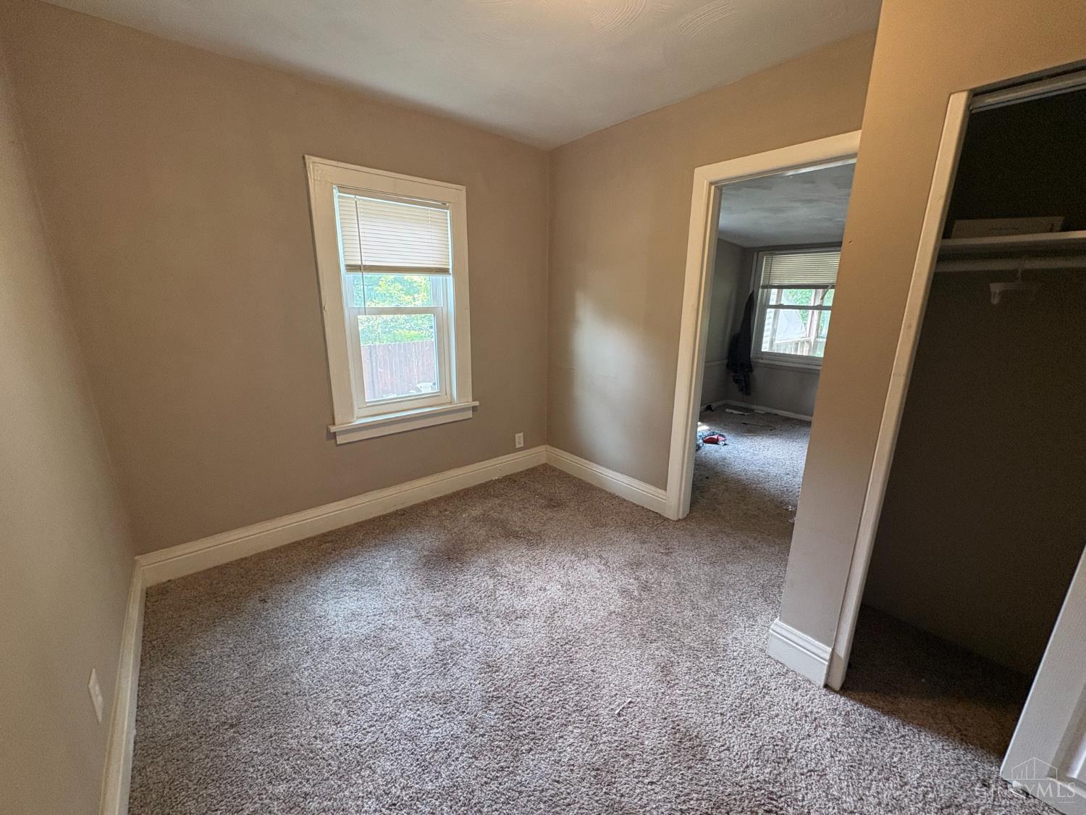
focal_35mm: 14
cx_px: 543
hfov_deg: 102.1
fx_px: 439
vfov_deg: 85.7
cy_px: 408
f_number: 2.2
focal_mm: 2.22
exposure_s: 1/60
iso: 250
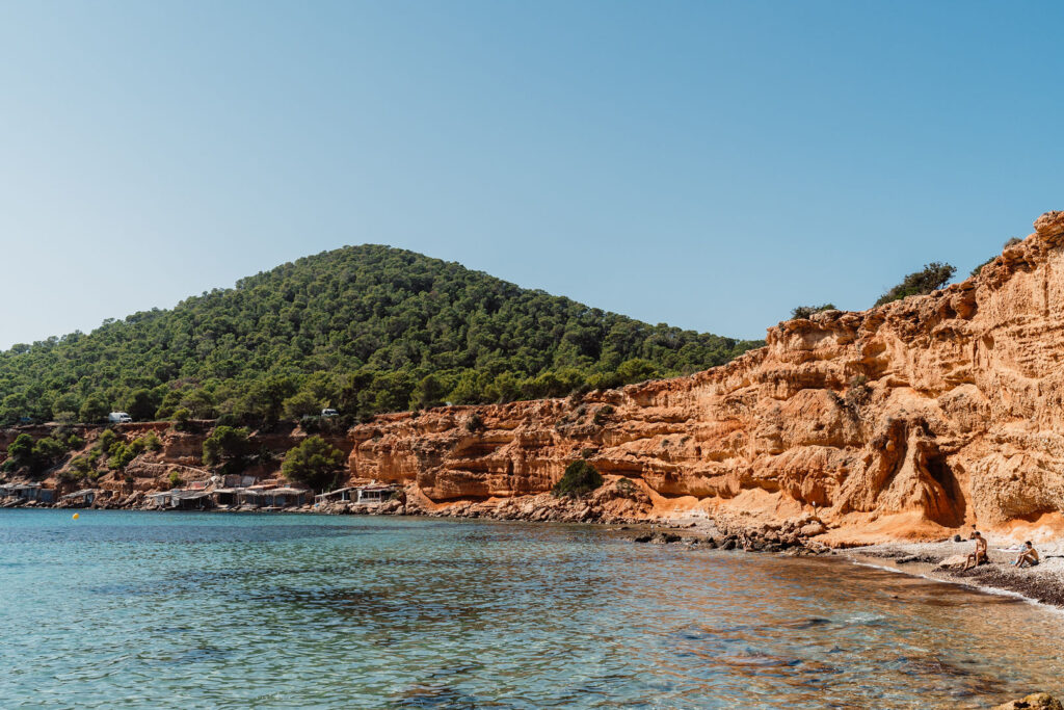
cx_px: 532
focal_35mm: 38
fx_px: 1123
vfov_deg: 35.1
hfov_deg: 50.7
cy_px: 355
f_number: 6.3
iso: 250
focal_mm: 38
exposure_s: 1/1250
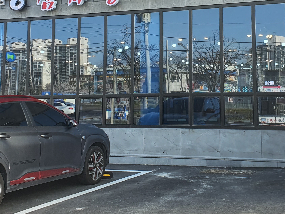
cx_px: 194
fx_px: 510
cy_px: 33
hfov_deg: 30.9
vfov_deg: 23.2
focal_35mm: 62
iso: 50
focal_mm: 4.3
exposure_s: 1/263
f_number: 2.4
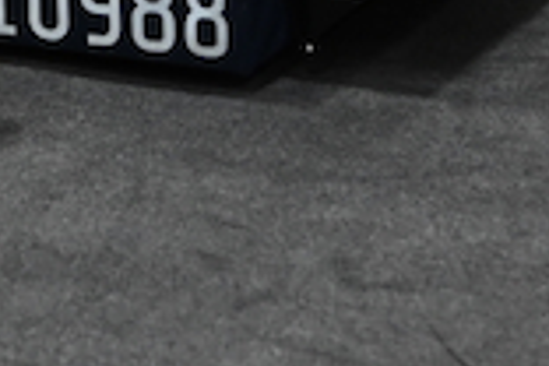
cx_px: 77
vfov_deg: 6.2
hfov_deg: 9.5
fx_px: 3295
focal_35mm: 216
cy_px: -315
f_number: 2.5
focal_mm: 35
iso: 1600
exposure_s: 1/640
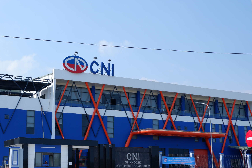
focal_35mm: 53
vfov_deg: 25.4
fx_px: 371
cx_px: 81
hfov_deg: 37.1
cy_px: 106
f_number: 8
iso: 200
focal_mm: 24.2
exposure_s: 1/500
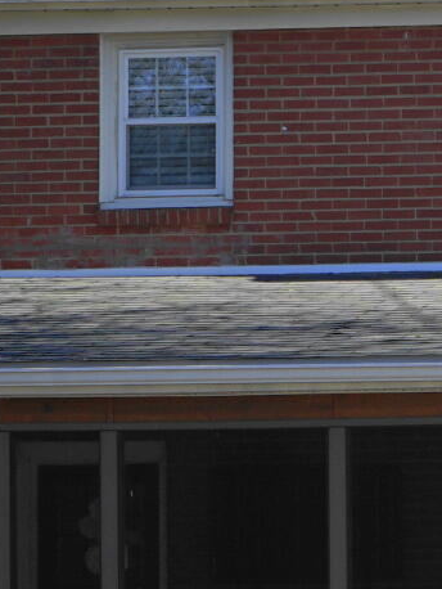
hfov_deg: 4.9
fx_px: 5137
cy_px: 291
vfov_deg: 6.6
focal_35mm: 302
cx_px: 808
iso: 100
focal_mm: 48
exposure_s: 1/100
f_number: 10
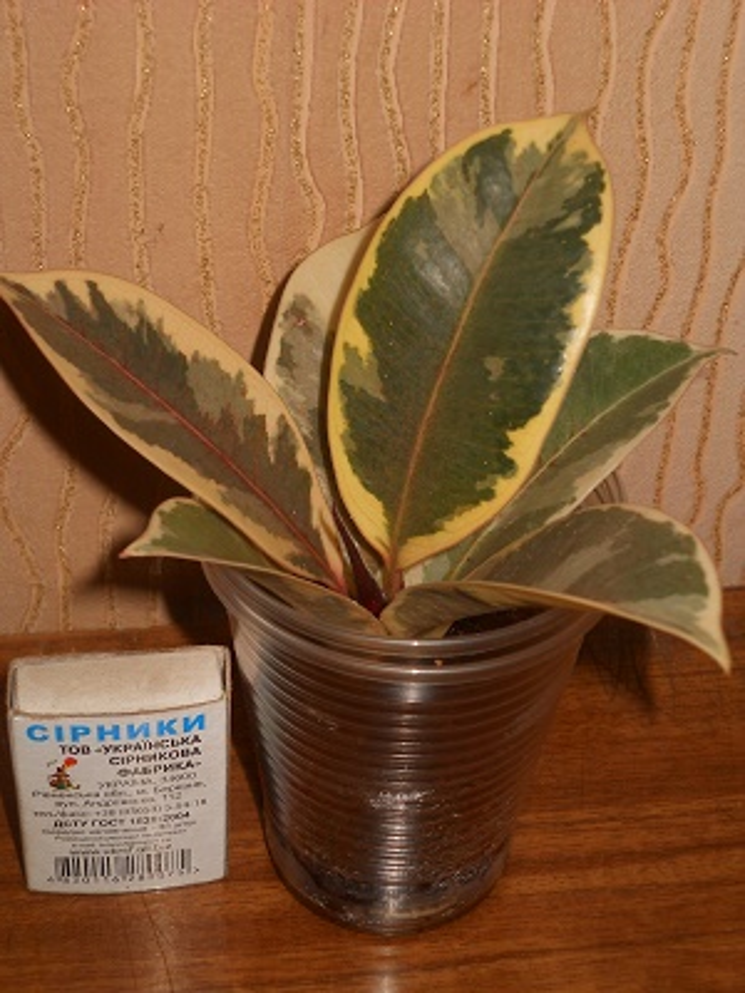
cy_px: 496
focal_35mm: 66
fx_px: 1894
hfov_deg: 22.3
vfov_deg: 29.4
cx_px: 372
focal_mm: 10.84
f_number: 7.1
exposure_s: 1/60
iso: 80
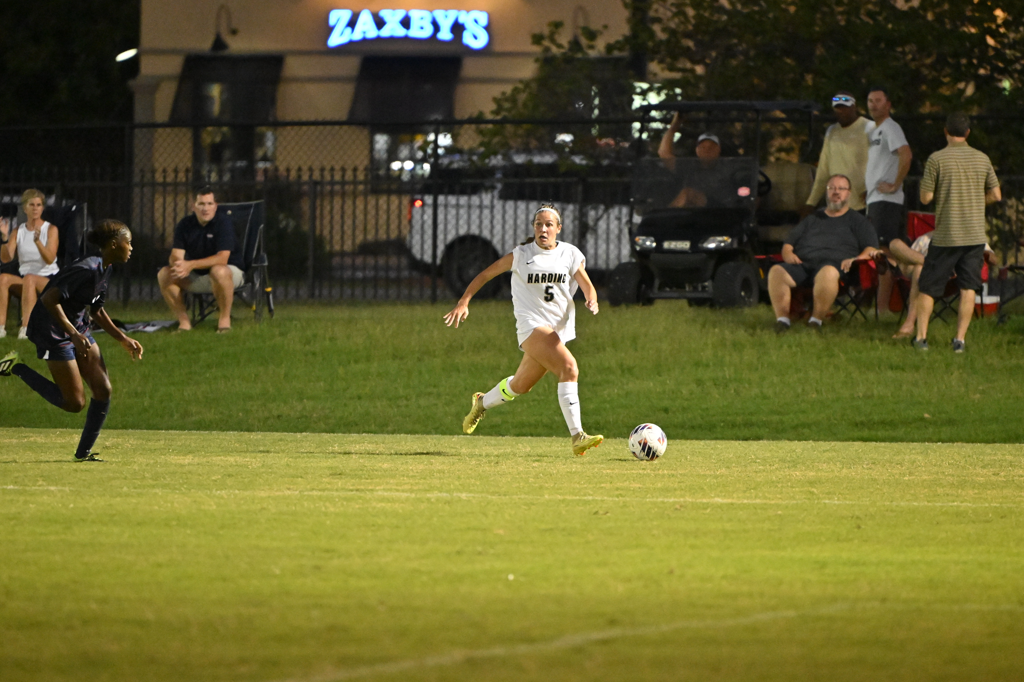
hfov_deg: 6.8
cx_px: 508
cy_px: 341
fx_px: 8616
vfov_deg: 4.5
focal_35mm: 303
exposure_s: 1/1000
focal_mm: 200
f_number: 2.8
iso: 6400
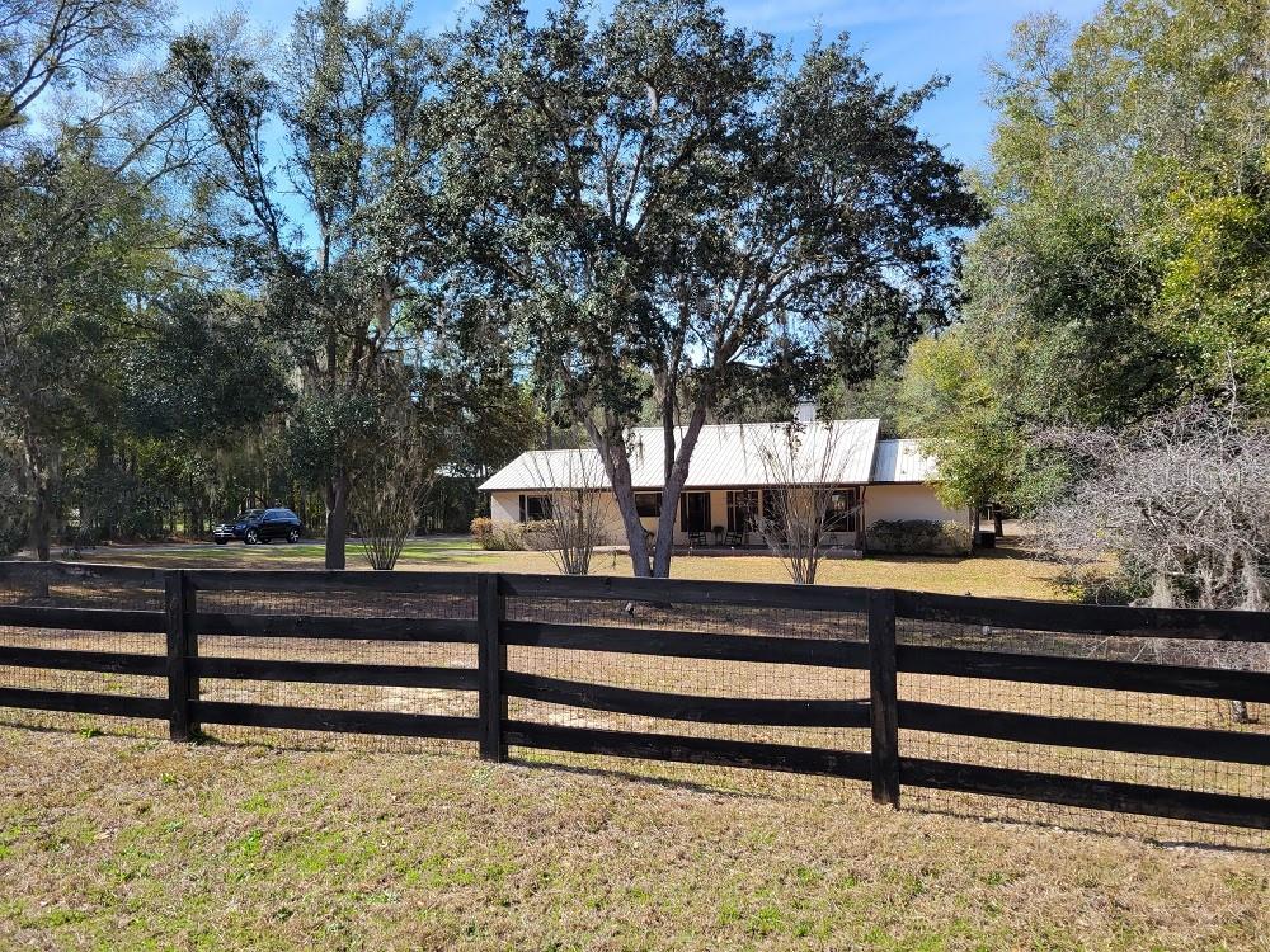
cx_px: 635
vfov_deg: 53.1
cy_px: 476
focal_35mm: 26
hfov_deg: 67.3
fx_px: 954
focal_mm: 5.4
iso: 40
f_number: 1.8
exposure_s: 1/1199
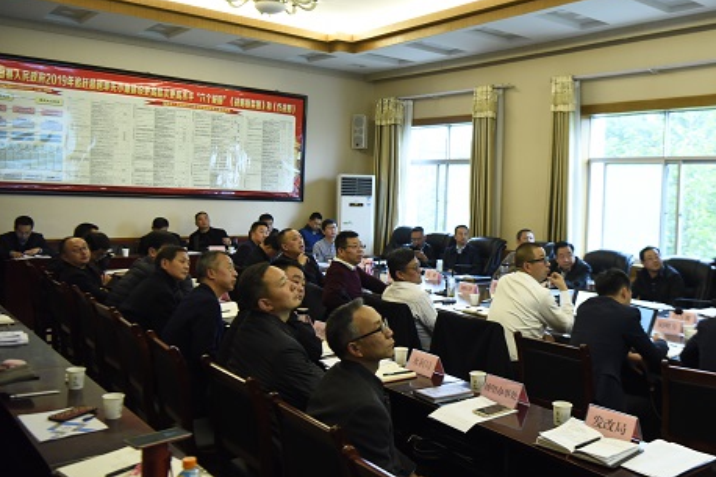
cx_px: 427
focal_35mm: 36
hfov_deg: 52.8
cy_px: 217
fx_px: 716
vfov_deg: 36.8
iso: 1600
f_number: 3.3
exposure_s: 1/60
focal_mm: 30
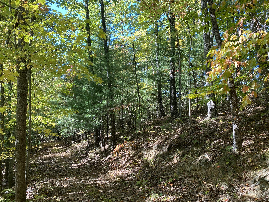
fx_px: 202
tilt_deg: -0.5
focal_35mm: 26
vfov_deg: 53.1
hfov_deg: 67.3
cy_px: 101
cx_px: 134
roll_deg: +0.4
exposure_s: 1/122
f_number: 1.8
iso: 32
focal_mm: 4.25
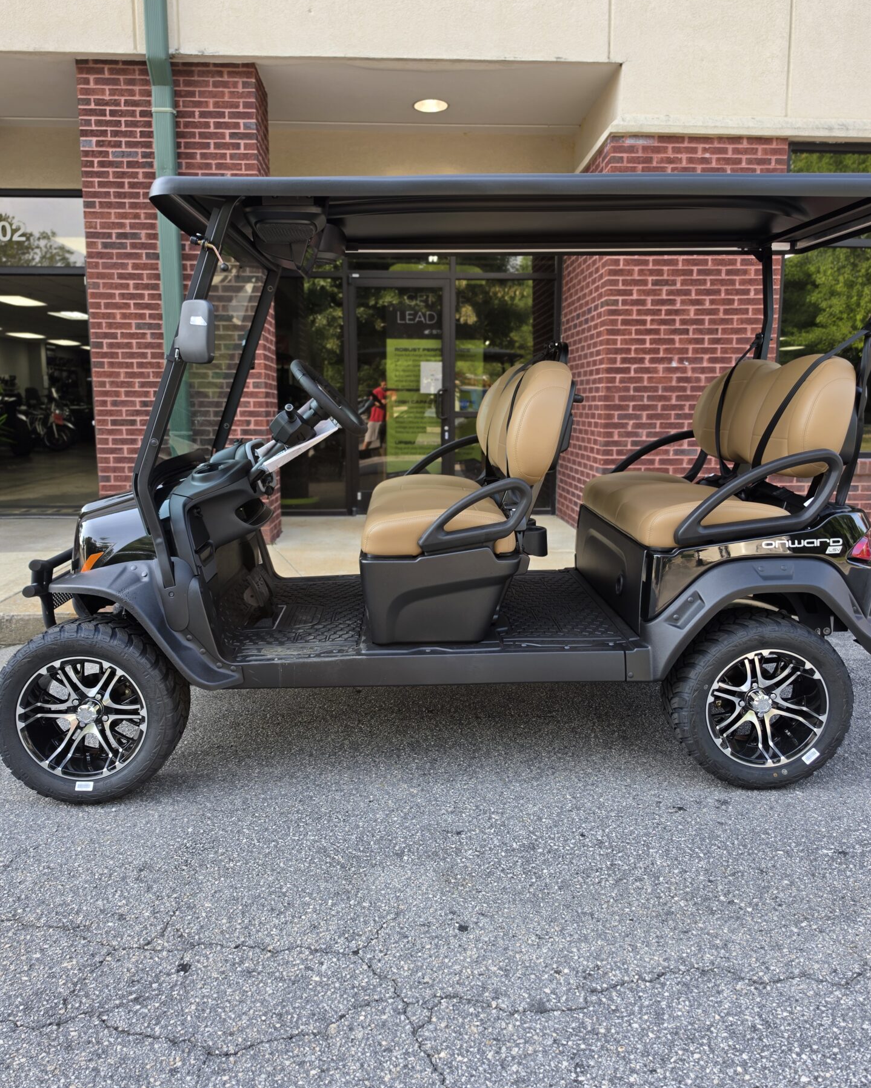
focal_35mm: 24
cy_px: 525
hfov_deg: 58.8
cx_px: 436
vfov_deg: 70.3
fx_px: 773
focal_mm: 6.5
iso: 20
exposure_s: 1/180
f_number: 1.4
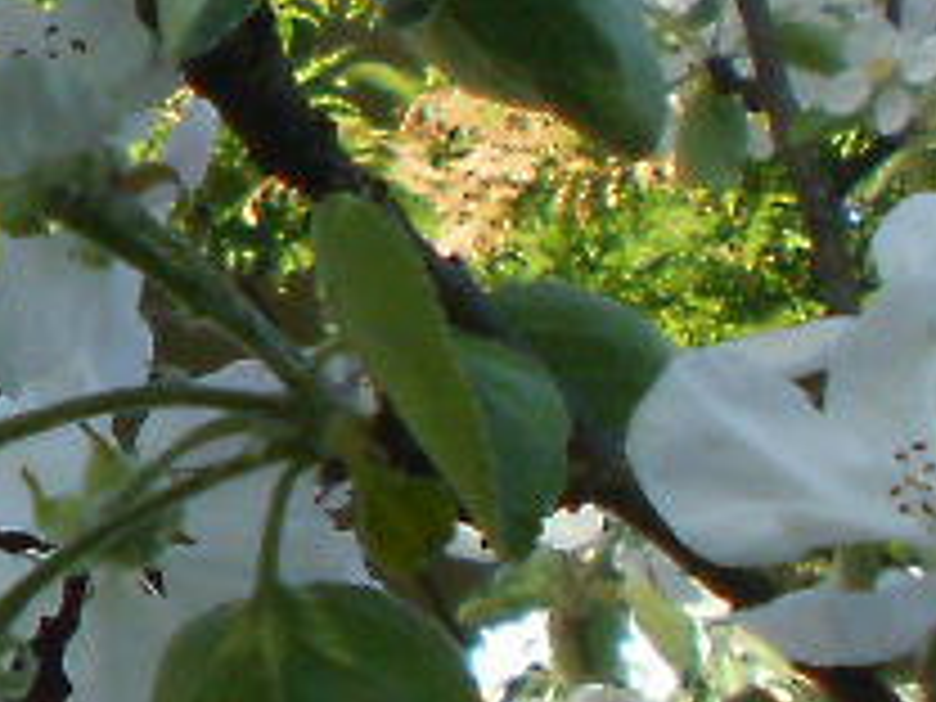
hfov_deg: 6.6
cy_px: 274
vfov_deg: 5.4
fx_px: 7490
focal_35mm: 277
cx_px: -1773
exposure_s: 1/400
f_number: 3.5
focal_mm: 6.3
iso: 100
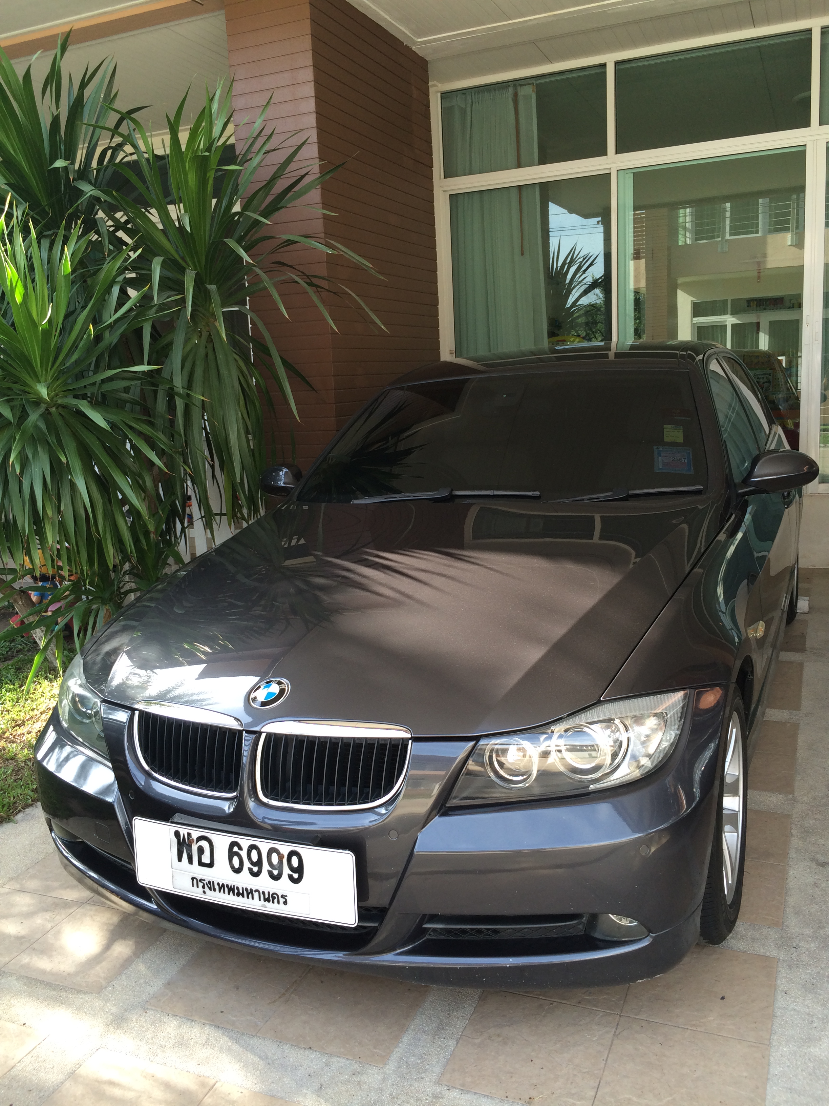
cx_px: 414
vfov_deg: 60.0
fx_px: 958
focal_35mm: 30
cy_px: 553
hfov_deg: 46.8
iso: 40
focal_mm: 4.12
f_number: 2.2
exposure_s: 1/120
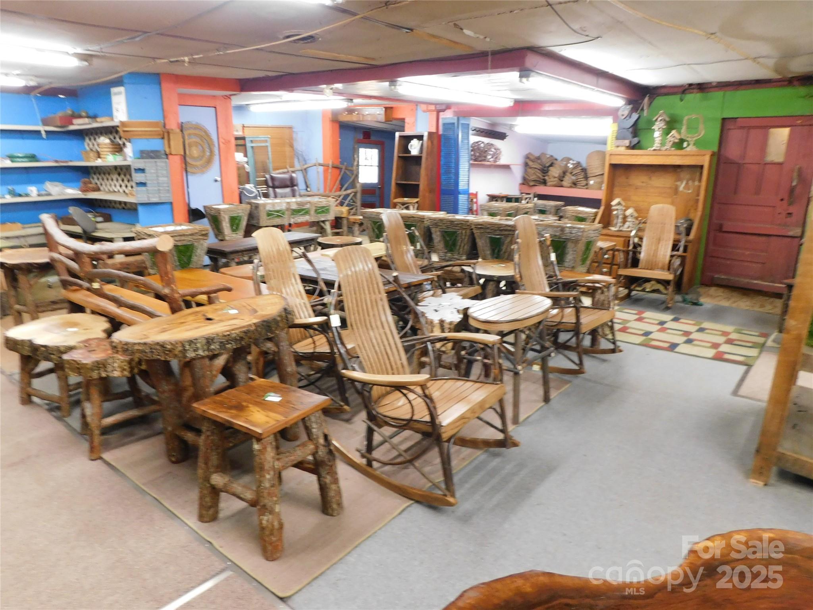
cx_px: 406
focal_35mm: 23
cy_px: 305
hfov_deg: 73.9
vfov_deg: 58.9
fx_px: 540
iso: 360
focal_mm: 4
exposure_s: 1/30
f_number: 3
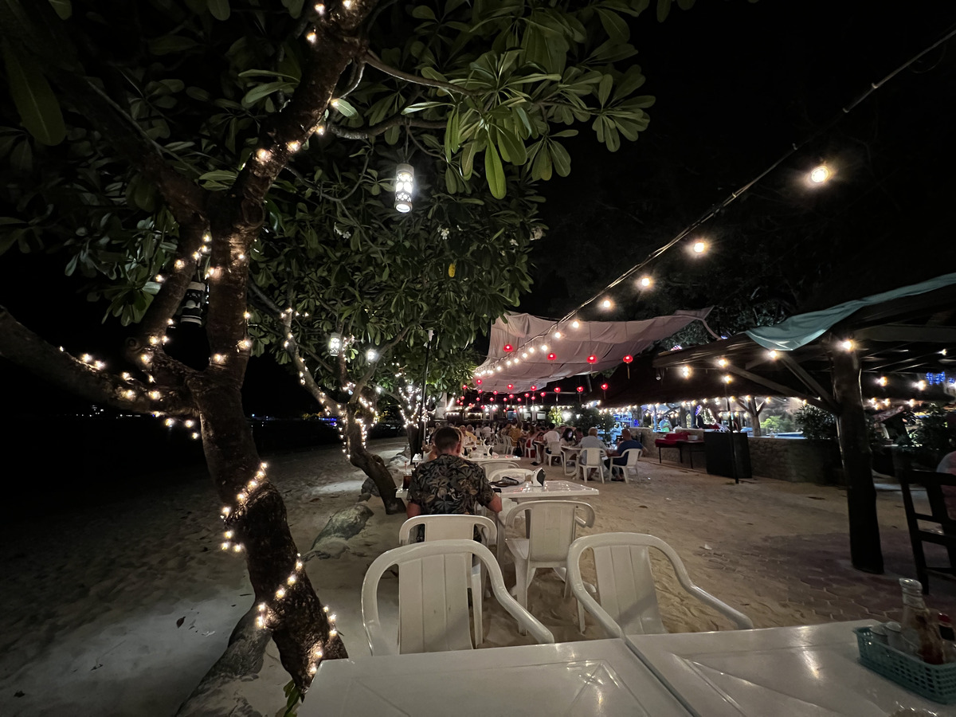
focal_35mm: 13
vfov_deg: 89.9
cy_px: 358
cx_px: 478
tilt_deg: +9.8
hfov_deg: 106.2
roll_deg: -0.6
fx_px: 359
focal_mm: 1.57
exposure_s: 1/33
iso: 1000
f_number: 1.8
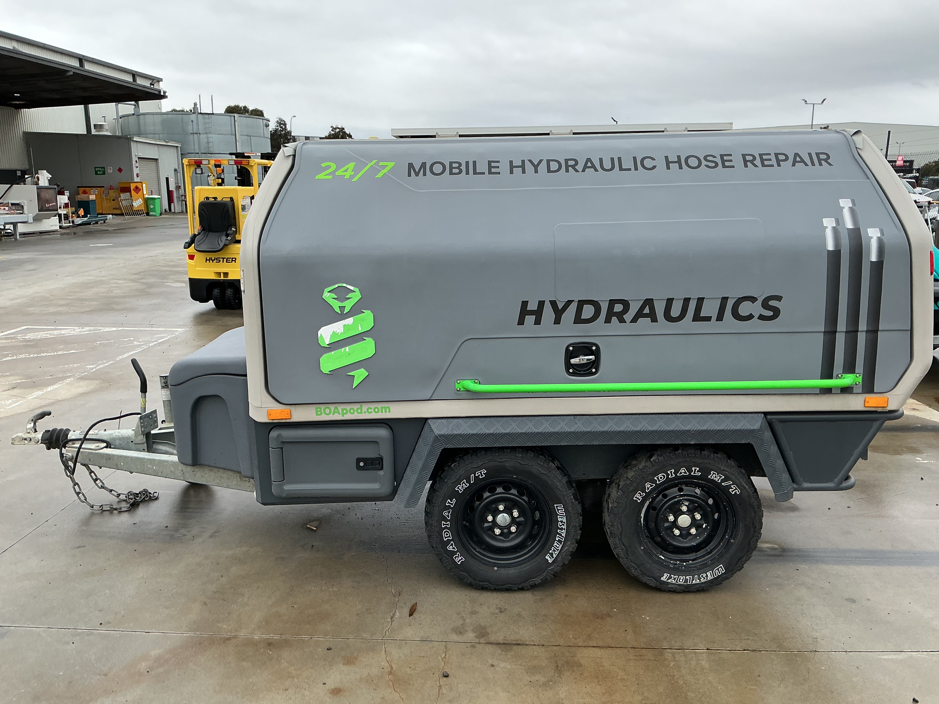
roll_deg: +0.1
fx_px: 787
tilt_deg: -11.5
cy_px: 352
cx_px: 470
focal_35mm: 29
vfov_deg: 48.2
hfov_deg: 61.7
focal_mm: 3
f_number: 1.8
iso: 25
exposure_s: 1/491
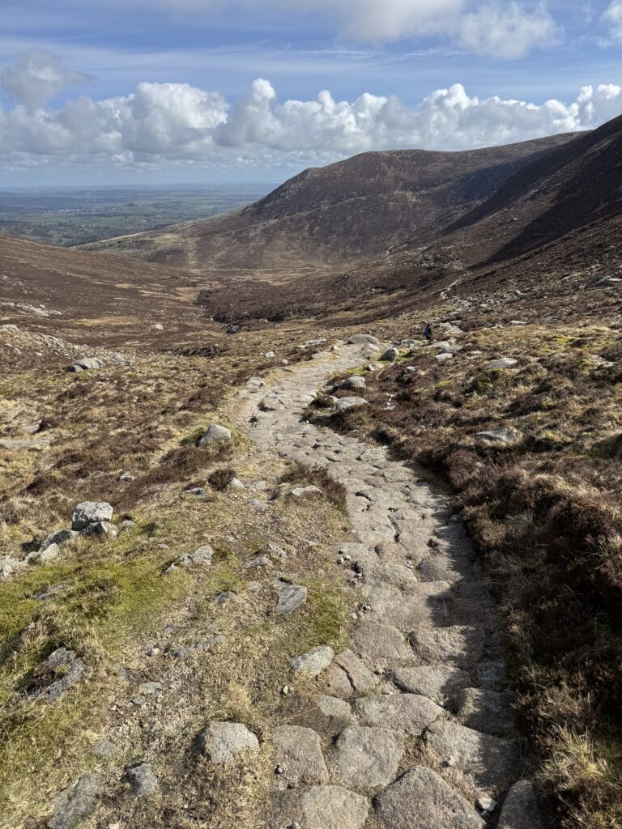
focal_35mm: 24
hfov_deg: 56.8
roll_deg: +2.8
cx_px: 311
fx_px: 575
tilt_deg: -22.8
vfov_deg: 71.6
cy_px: 414
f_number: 1.78
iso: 80
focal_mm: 6.76
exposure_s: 1/4950
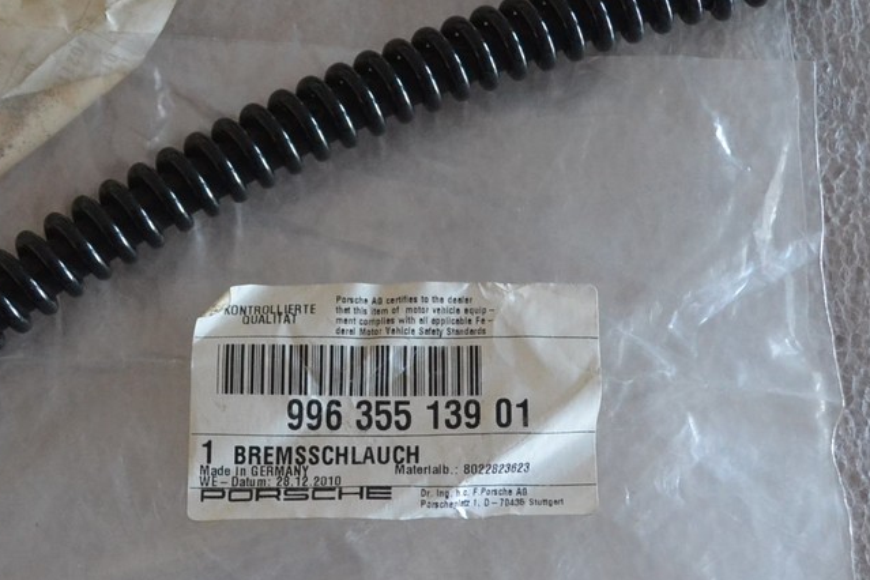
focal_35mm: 76
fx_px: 1837
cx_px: 223
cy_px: 261
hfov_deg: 26.3
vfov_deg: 17.9
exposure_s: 1/60
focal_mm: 24
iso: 1800
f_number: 4
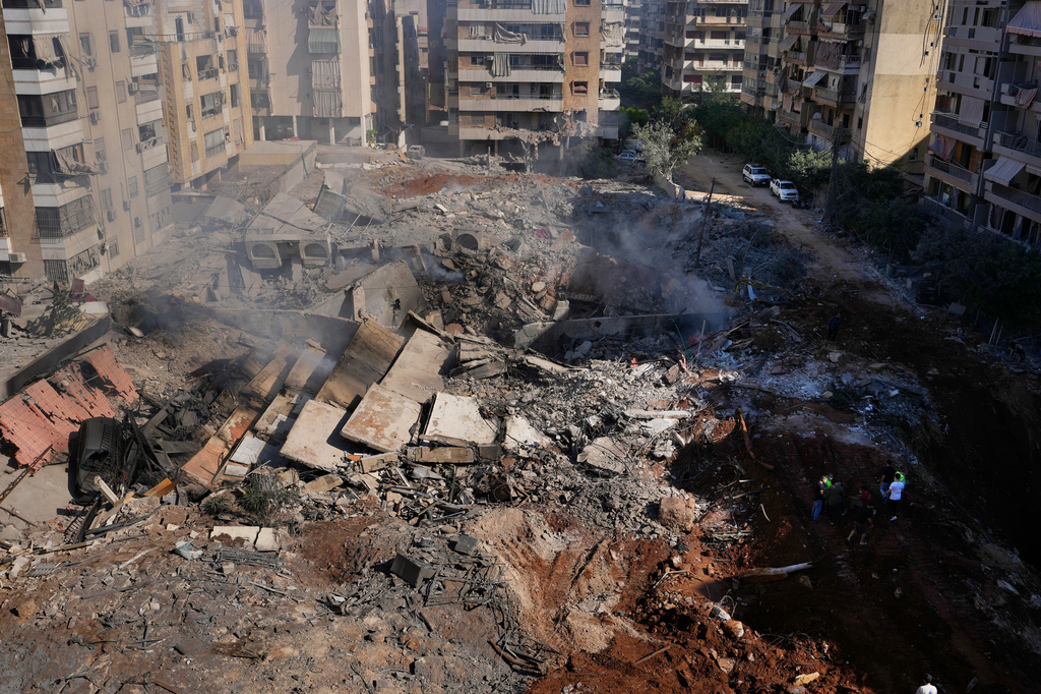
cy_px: 347
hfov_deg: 57.2
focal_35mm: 33
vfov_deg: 39.9
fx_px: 954
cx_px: 520
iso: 100
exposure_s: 1/1250
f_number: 4.5
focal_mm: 33
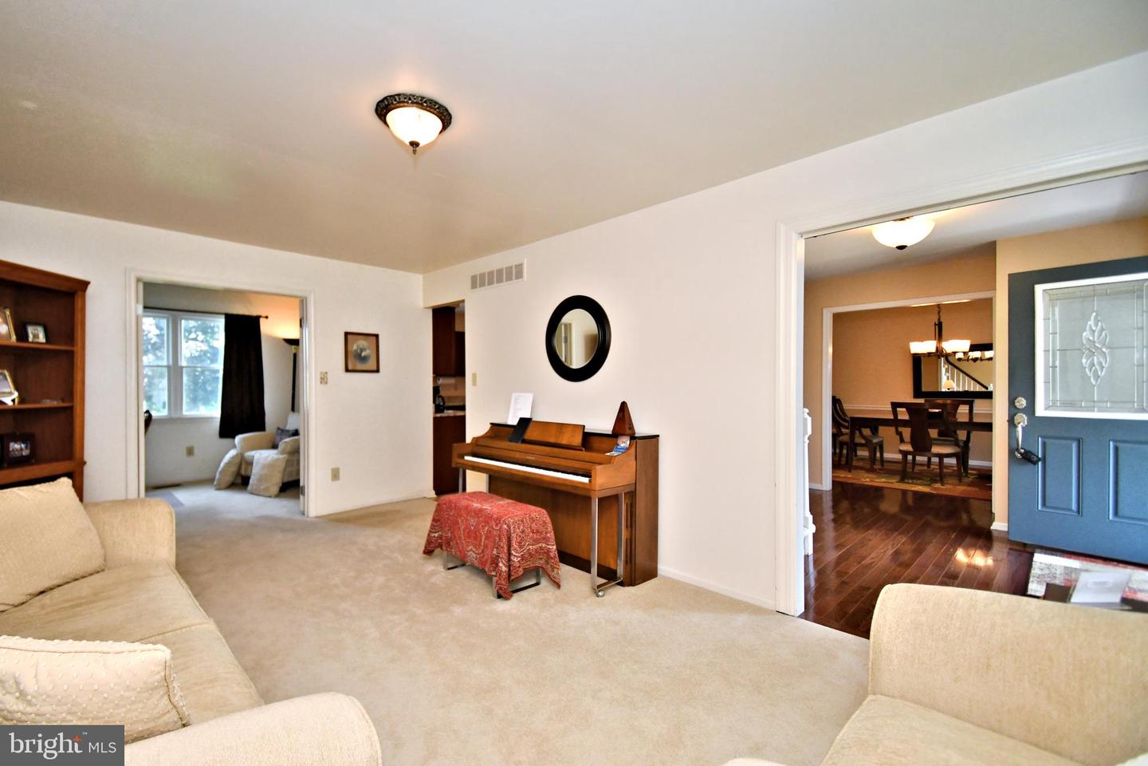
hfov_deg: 100.4
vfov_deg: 77.3
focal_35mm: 15
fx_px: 478
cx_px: 574
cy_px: 383
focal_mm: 10
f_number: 4.5
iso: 1250
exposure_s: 1/200
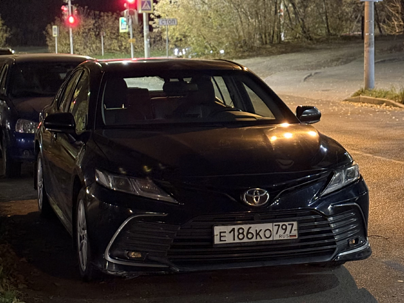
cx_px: 202
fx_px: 607
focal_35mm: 52
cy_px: 152
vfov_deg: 28.0
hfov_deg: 36.8
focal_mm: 5.96
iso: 1600
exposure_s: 1/17
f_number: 1.6
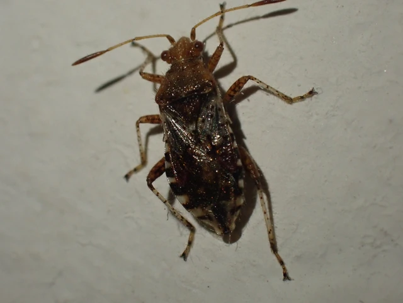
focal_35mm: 100
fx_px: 1164
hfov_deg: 19.6
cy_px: 152
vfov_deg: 14.8
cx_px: 202
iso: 640
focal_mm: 18
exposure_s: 1/400
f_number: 6.3
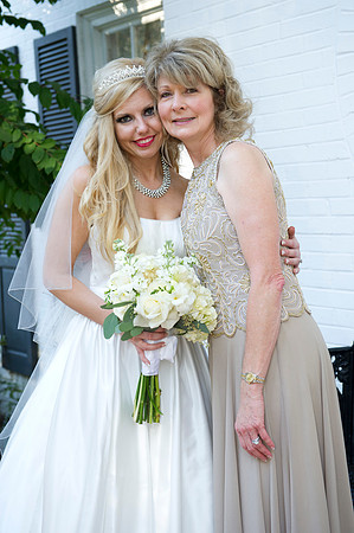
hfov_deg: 23.3
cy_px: 266
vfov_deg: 34.5
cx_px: 177
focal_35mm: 58
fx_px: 857
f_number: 5.6
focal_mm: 58
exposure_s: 1/100
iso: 500
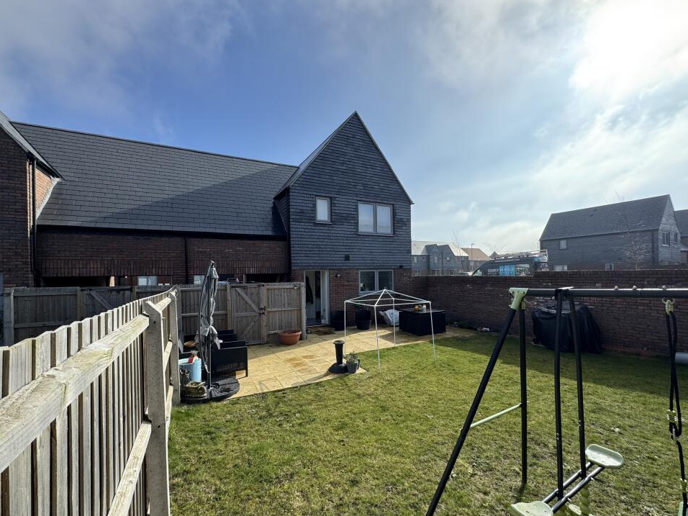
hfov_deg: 98.2
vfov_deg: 81.7
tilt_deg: +3.2
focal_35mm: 15
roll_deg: +1.4
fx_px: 298
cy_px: 272
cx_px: 335
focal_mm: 2.22
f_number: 2.2
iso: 40
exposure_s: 1/1034
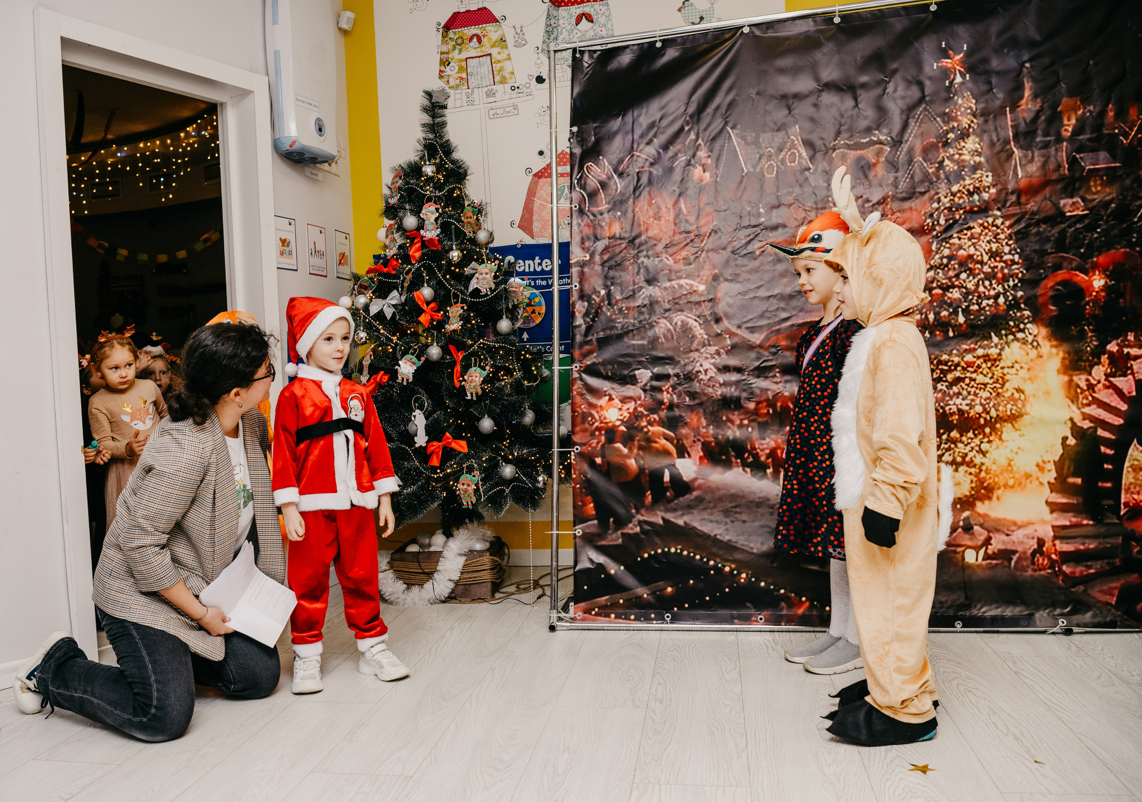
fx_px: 1011
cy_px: 433
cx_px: 492
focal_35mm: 31
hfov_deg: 58.7
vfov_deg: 43.2
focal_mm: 28
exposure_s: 1/160
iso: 320
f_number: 4.5
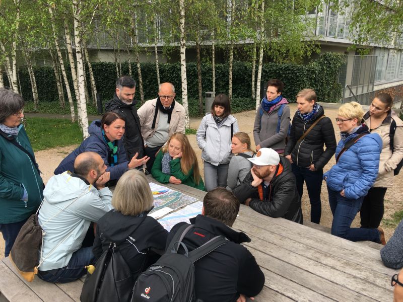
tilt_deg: -13.2
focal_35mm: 29
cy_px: 151
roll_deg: +0.6
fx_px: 338
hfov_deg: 61.7
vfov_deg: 48.2
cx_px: 202
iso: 25
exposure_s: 1/304
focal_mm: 4.15
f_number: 2.2
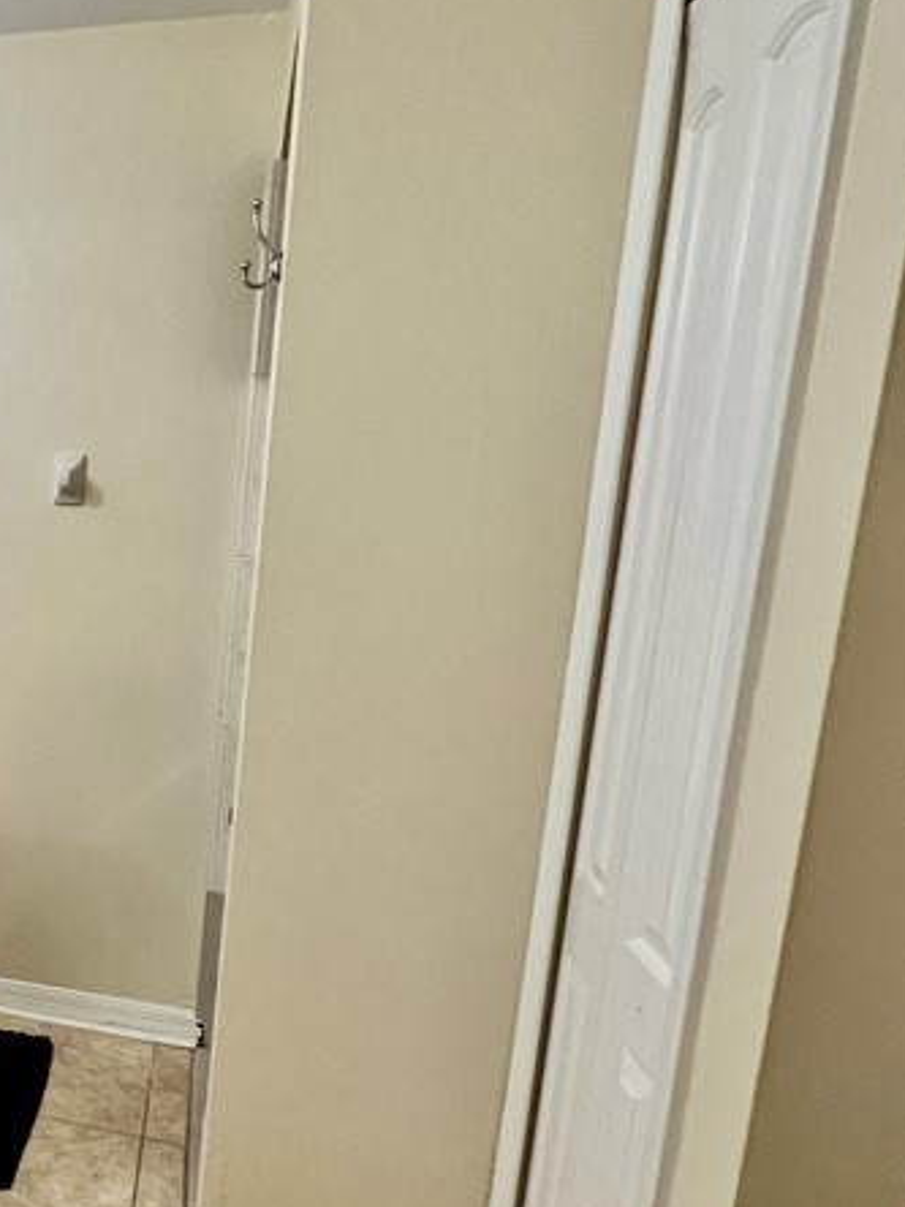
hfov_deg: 37.9
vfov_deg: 59.8
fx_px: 1046
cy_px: 677
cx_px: -120
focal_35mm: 30
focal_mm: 1.57
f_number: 1.8
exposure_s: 1/60
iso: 200
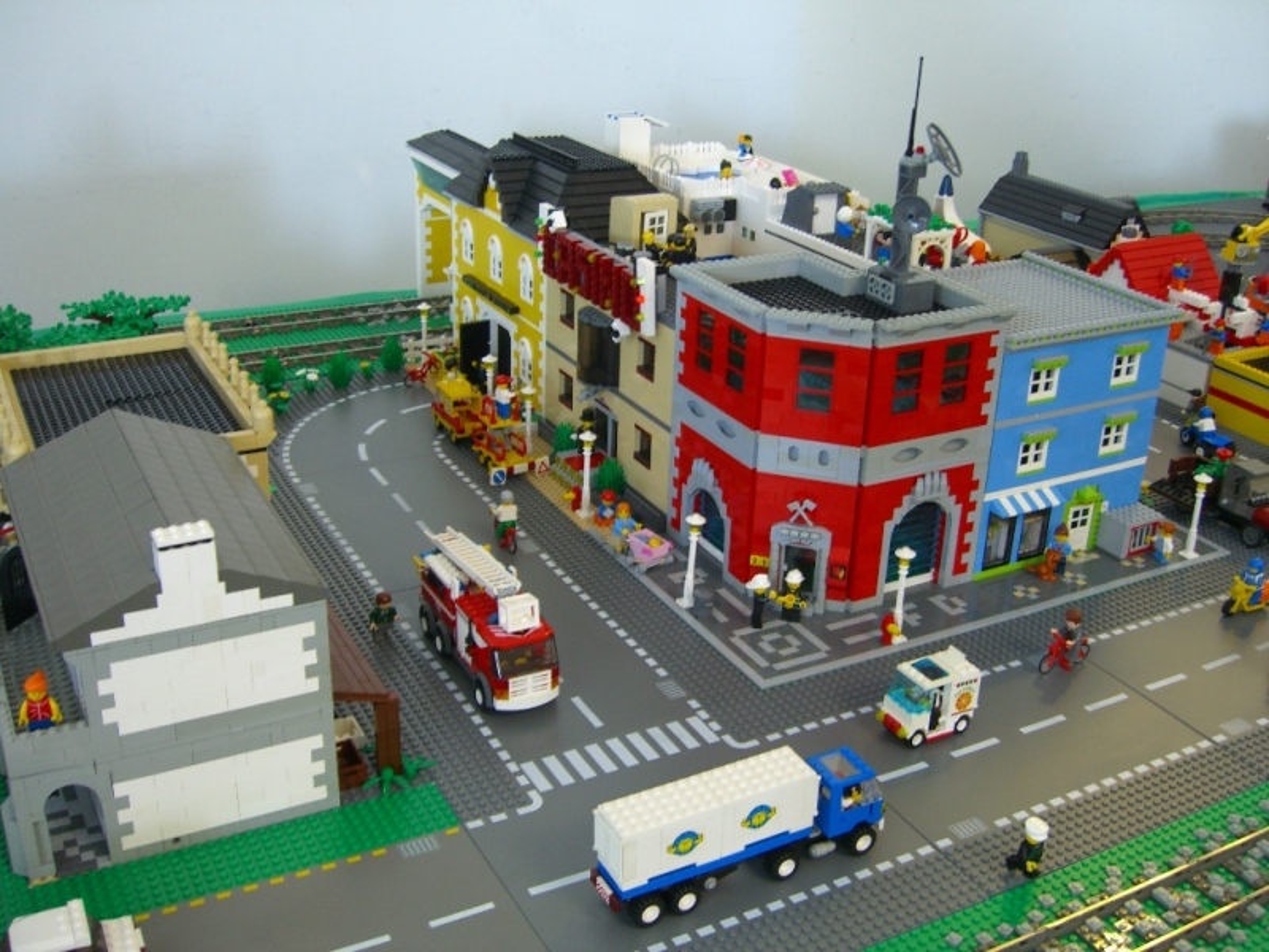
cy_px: 476
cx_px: 634
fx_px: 1393
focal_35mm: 38
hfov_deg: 49.0
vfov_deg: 37.7
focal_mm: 7.9
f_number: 2.8
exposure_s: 1/8
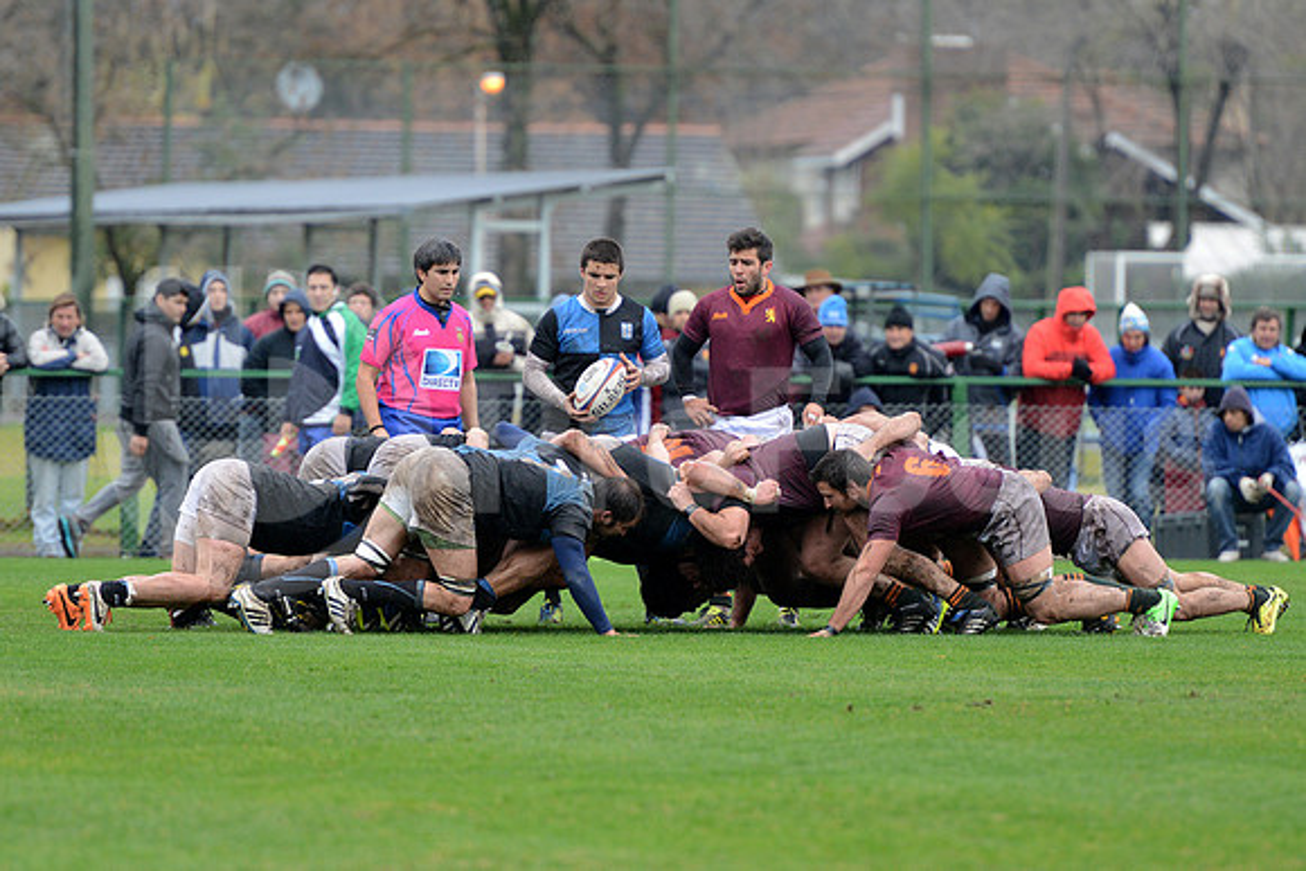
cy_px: 436
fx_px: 9797
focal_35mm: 270
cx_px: 653
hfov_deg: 7.6
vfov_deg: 5.1
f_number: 4
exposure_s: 1/500
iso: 1250
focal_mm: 270
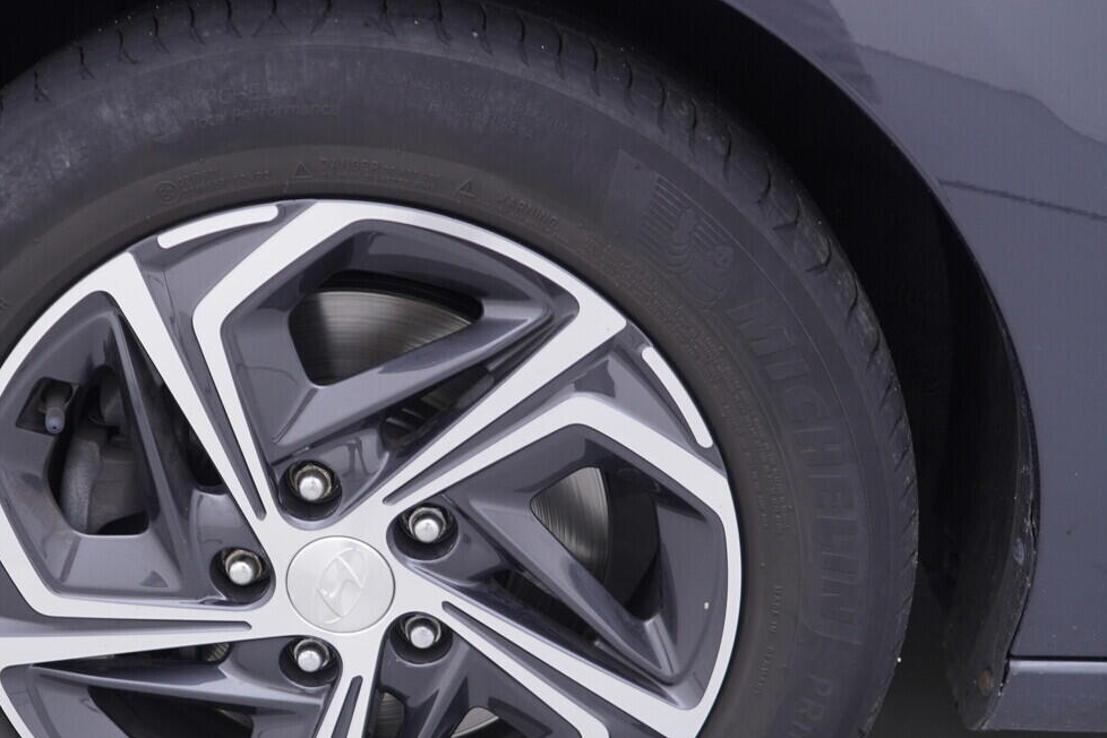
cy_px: 515
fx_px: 1630
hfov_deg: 37.1
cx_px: 360
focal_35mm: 53
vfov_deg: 25.3
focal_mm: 24
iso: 125
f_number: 3.2
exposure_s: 1/40
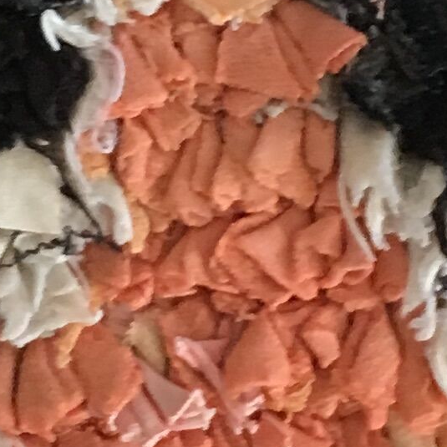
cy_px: 138
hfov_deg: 9.1
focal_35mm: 193
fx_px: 2820
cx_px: 196
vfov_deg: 9.1
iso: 200
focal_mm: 4.15
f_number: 2.2
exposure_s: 1/33
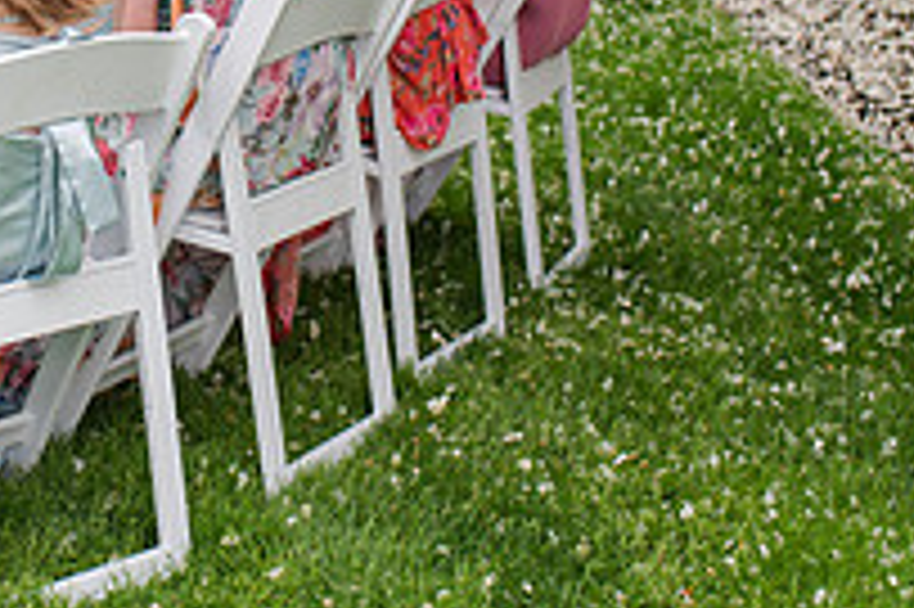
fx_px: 2537
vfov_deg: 13.3
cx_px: 14
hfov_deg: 19.8
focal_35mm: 100
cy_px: -95
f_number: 3.2
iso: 100
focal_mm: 35
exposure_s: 1/640
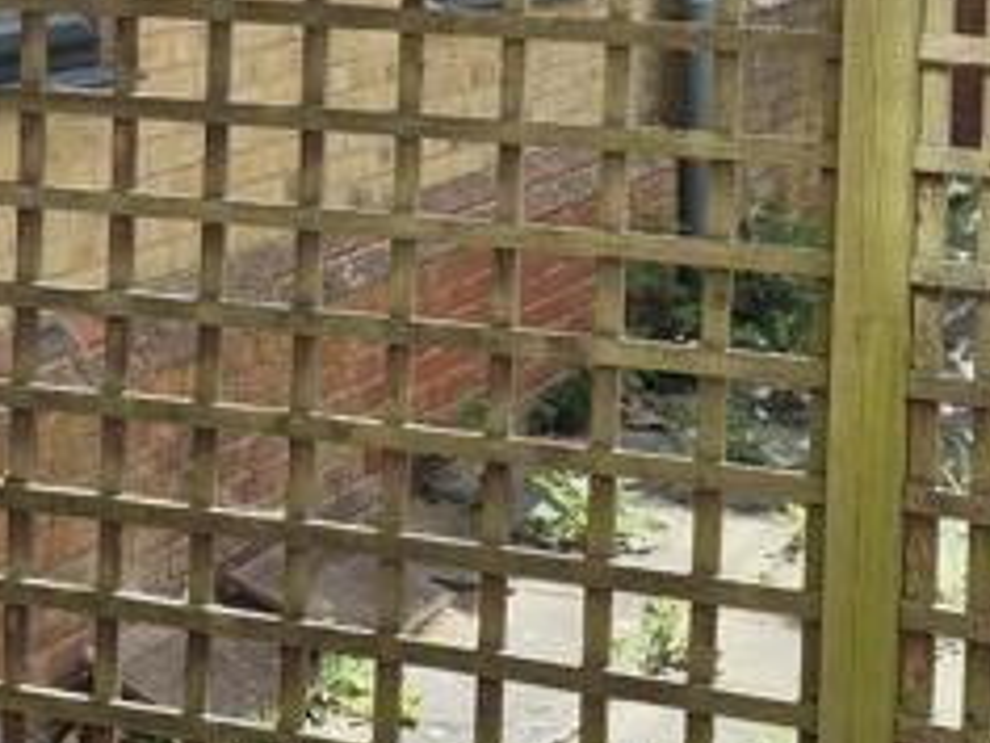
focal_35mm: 100
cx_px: 189
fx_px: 2860
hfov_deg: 19.4
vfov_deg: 14.5
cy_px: -34
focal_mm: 5.4
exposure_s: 1/1844
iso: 25
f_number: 1.8
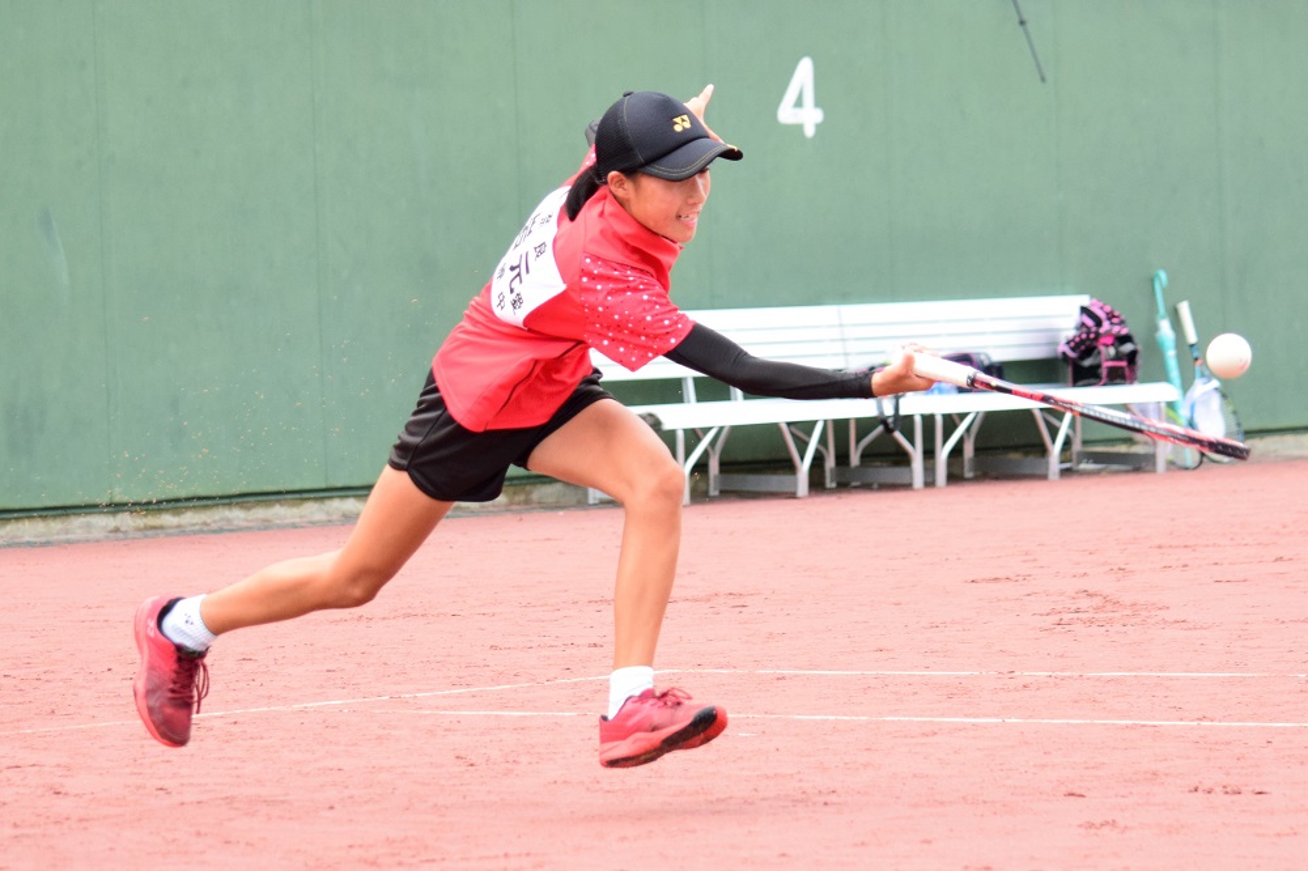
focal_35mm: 138
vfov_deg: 9.9
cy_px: 436
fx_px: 5012
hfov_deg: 14.9
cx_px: 654
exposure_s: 1/2000
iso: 1000
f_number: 4.5
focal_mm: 92
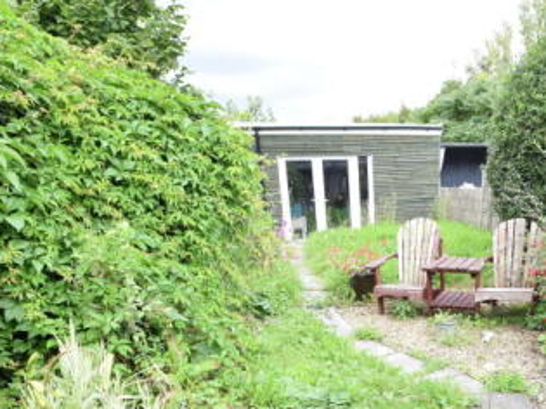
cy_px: 347
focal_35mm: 30
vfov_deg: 43.7
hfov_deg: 56.9
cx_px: 411
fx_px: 473
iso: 800
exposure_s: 1/250
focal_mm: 10
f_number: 8
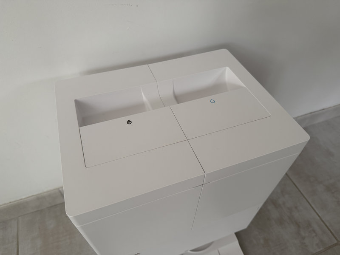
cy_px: 128
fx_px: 236
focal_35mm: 24
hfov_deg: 71.6
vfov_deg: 56.8
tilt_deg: -48.5
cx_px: 170
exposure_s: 1/114
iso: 200
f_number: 1.78
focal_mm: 6.76
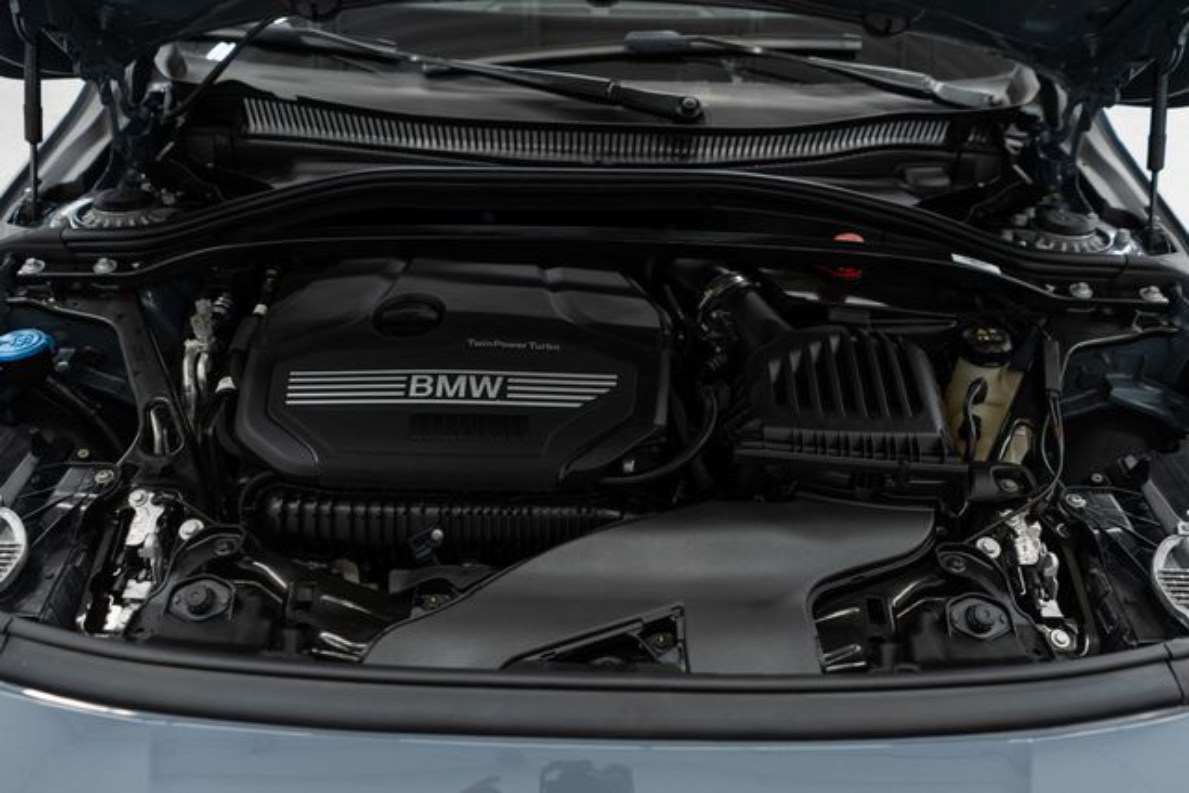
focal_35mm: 28
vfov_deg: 46.4
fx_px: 925
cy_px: 396
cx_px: 594
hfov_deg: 65.5
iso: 400
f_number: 3.2
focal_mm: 28
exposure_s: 1/50
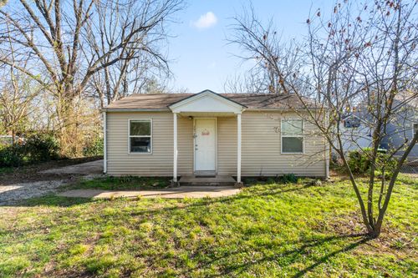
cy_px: 139
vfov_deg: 73.7
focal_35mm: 16
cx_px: 209
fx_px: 186
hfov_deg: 96.8
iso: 400
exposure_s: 1/160
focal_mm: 16
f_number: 14
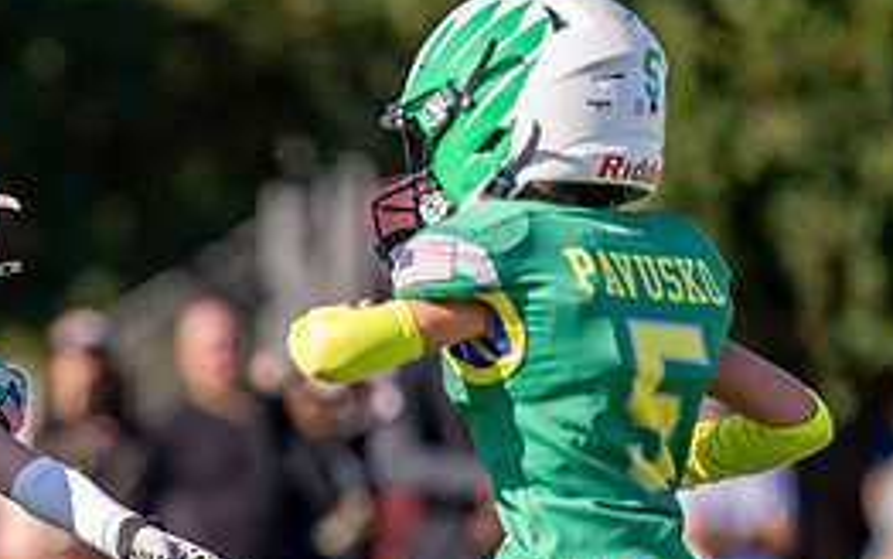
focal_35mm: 680
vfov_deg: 1.9
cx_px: -3
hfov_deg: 3.1
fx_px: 16556
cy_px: 509
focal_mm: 200
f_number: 2.8
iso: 250
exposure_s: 1/4000
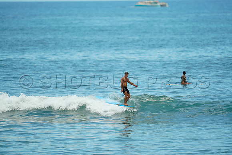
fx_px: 2578
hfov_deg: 5.2
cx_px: 116
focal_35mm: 400
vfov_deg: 3.4
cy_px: 78
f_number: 2.8
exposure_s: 1/1250
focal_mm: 400
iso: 200
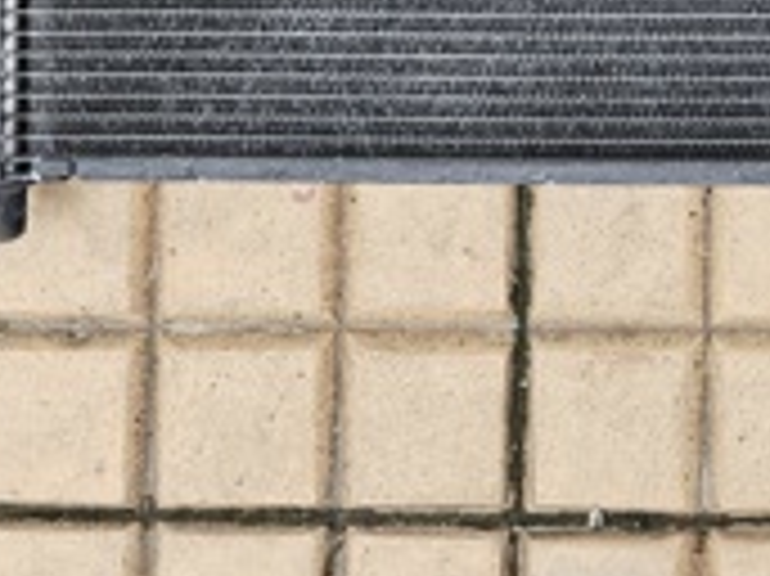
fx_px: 1912
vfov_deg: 15.6
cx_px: 1099
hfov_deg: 20.1
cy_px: -320
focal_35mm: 86
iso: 200
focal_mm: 6.3
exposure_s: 1/180
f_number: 1.7
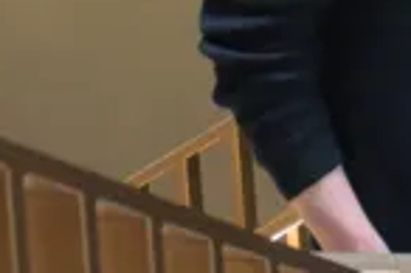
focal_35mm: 231
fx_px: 2635
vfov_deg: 5.6
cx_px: 1137
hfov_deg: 7.9
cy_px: -549
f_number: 4.2
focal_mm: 25
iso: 6400
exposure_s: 1/50
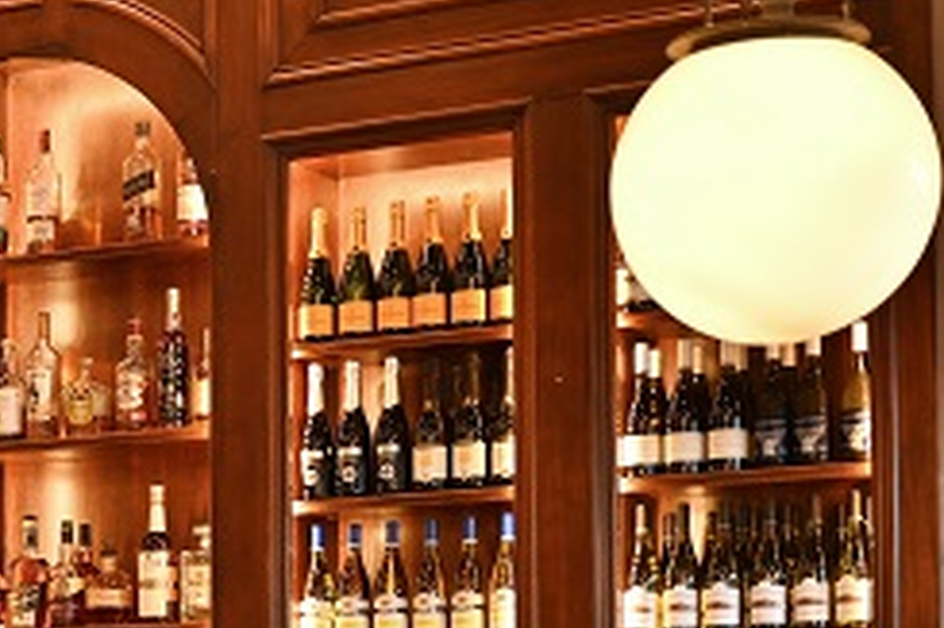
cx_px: -385
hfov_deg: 15.5
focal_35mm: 124
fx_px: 3249
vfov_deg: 10.9
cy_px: 715
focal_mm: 38
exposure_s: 1/125
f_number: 2.8
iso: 320
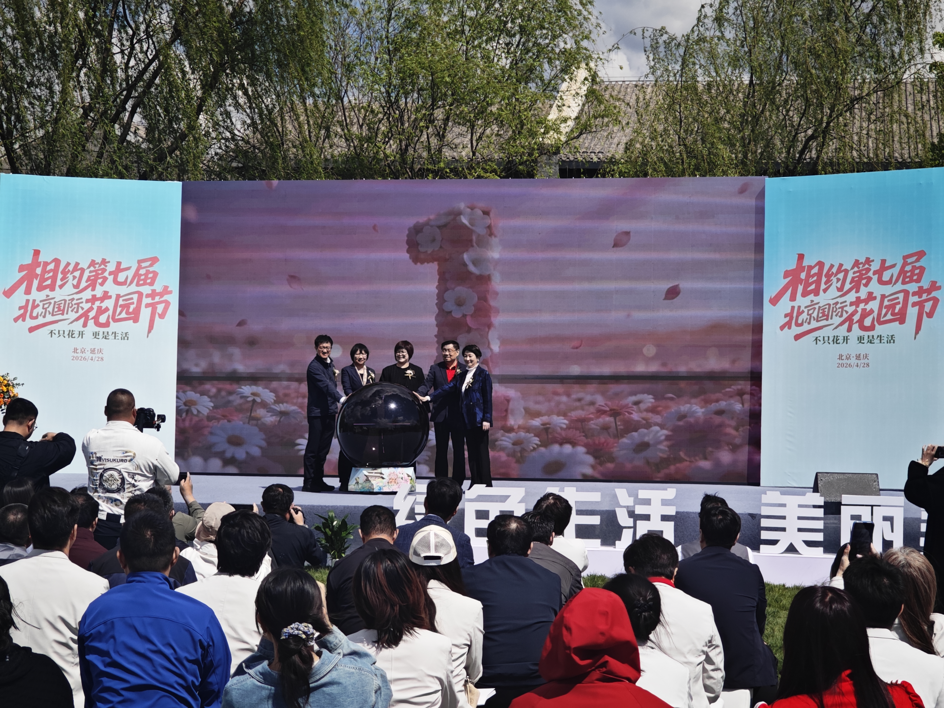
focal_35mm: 75
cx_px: 472
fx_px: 2045
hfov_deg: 26.0
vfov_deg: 19.6
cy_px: 354
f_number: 1.8
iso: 50
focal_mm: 9.87
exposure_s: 1/2644
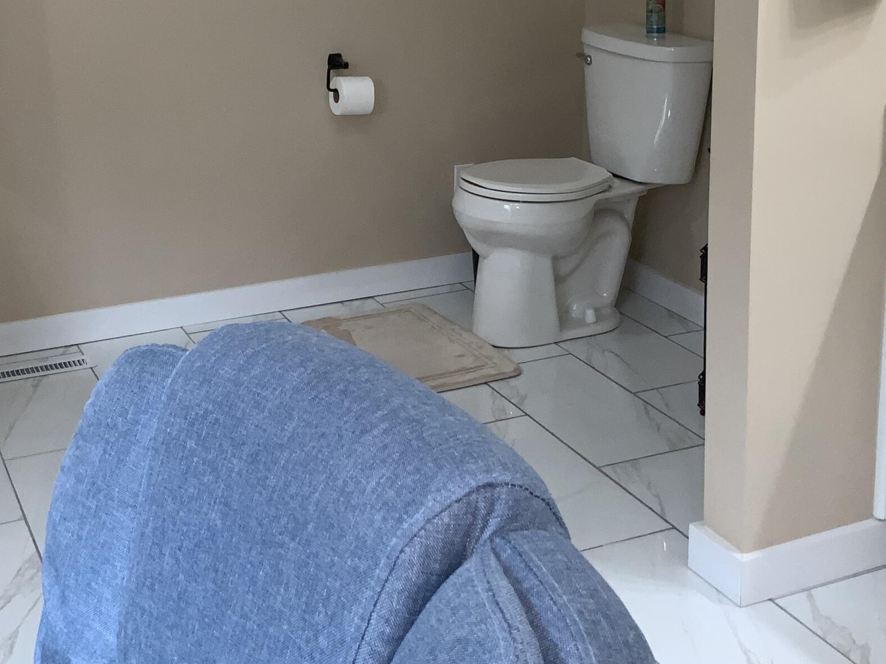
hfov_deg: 34.9
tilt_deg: -10.0
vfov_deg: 25.9
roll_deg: +0.6
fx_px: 1408
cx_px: 371
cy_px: 90
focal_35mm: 55
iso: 40
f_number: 1.8
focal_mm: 3
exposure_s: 1/60
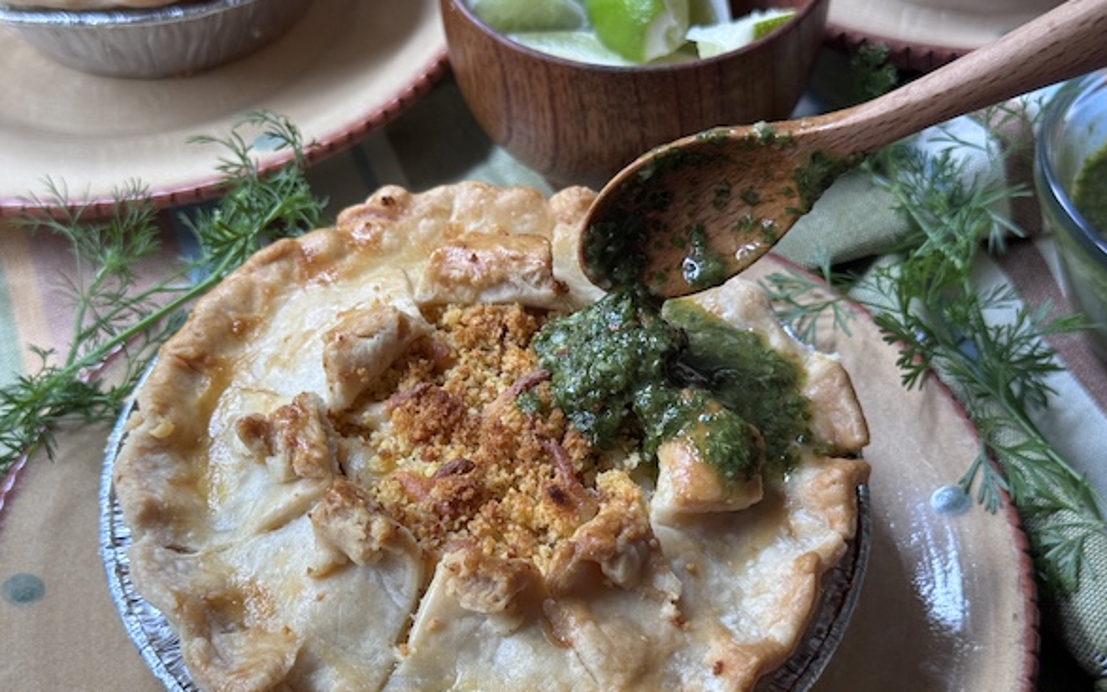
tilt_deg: -50.1
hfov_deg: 38.9
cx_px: 564
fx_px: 1569
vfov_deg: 24.8
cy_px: 402
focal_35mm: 52
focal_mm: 6.76
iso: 100
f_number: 1.78
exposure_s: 1/60
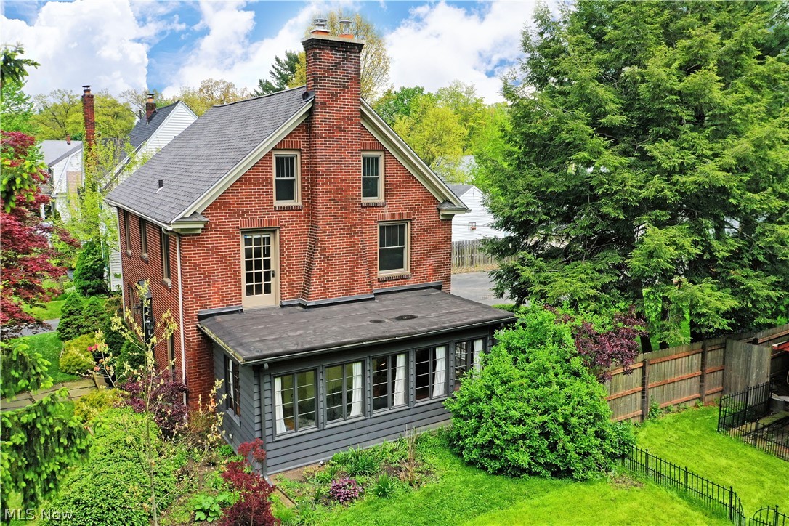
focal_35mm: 28
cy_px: 263
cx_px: 394
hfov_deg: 65.5
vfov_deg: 46.4
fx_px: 614
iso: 100
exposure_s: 1/320
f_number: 5
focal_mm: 10.26
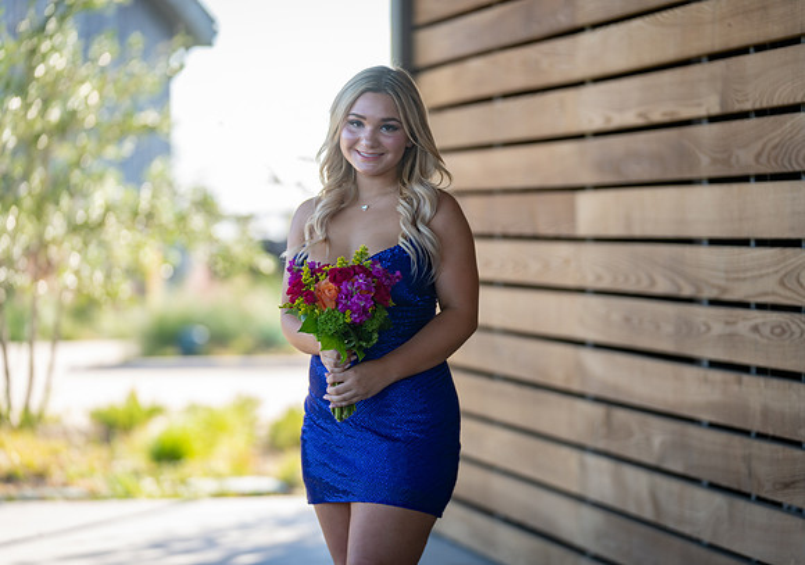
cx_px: 428
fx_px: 3310
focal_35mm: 146
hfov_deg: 13.9
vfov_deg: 9.8
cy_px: 282
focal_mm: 135
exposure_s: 1/320
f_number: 2.8
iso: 160
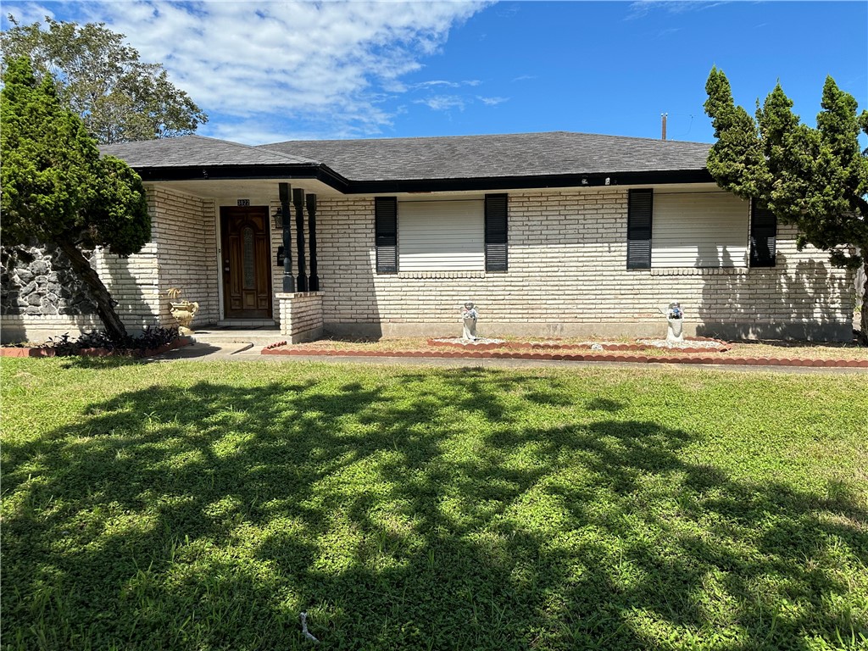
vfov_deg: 56.8
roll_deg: +0.0
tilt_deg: -5.0
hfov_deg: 71.6
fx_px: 602
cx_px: 434
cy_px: 326
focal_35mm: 24
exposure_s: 1/4184
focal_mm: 6.86
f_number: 1.78
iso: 80
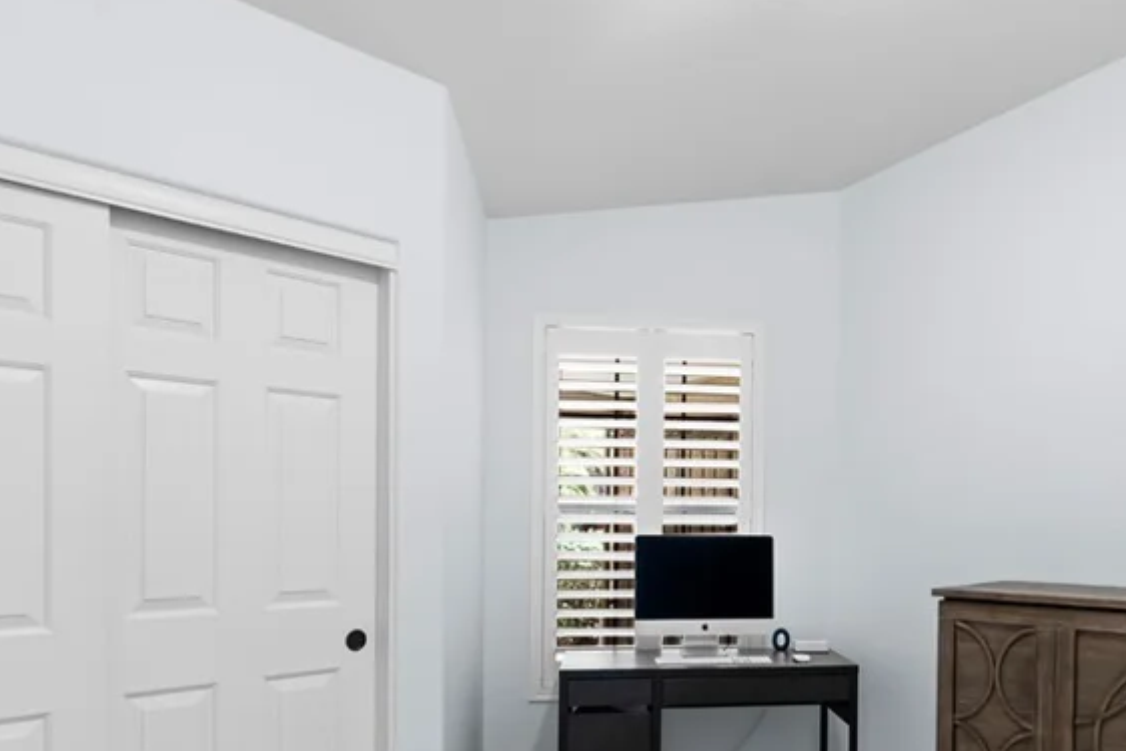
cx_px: 791
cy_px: 528
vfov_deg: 41.5
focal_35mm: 31
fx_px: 970
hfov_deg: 58.3
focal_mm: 17
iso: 400
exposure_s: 1/1.25
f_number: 8
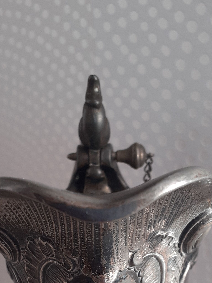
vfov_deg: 32.7
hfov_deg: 26.6
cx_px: 103
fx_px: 449
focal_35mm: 55
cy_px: 267
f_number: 1.9
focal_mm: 3.6
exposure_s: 1/100
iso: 40
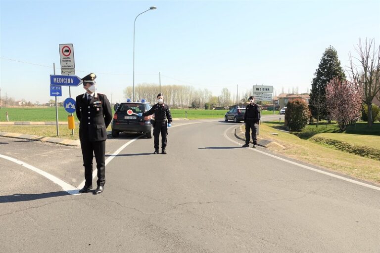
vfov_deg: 45.0
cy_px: 126
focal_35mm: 29
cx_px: 190
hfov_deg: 63.7
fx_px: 306
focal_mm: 10.59
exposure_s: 1/500
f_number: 5.6
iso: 160
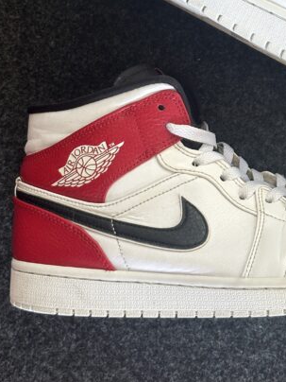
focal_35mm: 95
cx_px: 242
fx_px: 1047
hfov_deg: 15.4
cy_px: 89
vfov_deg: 20.5
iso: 100
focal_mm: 6.86
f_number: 1.78
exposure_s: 1/50
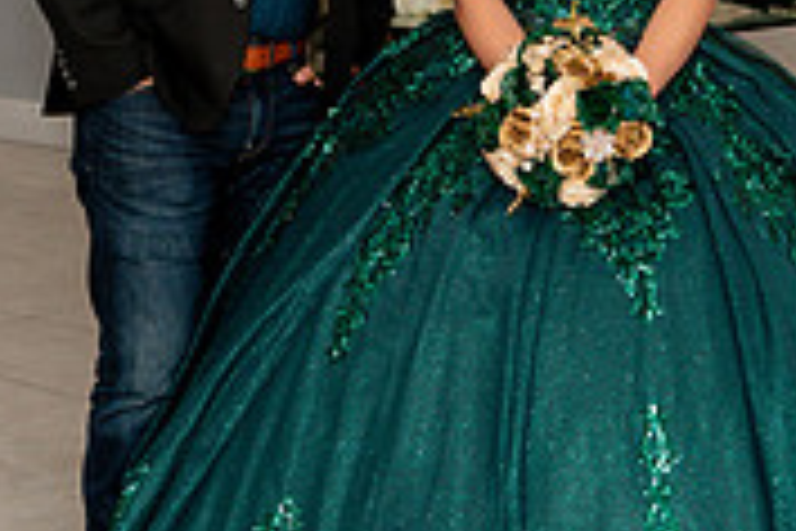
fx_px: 2963
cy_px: 106
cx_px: 526
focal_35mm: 134
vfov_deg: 10.2
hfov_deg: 15.3
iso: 800
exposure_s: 1/250
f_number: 2.8
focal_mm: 41
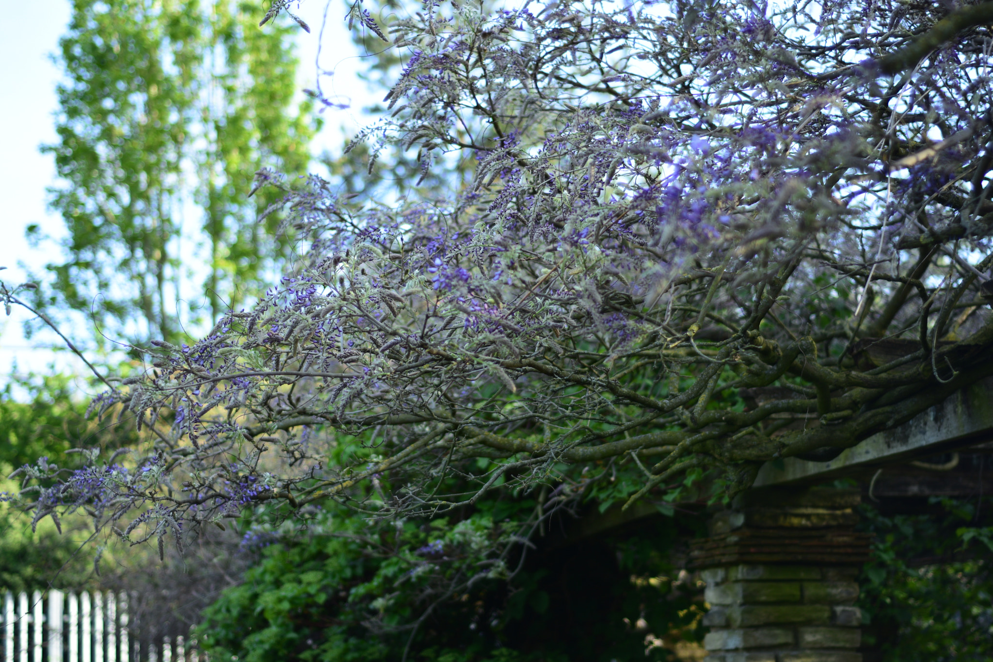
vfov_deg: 18.2
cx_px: 496
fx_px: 2068
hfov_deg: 27.0
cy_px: 331
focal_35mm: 75
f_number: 1.8
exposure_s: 1/500
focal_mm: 50
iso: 100
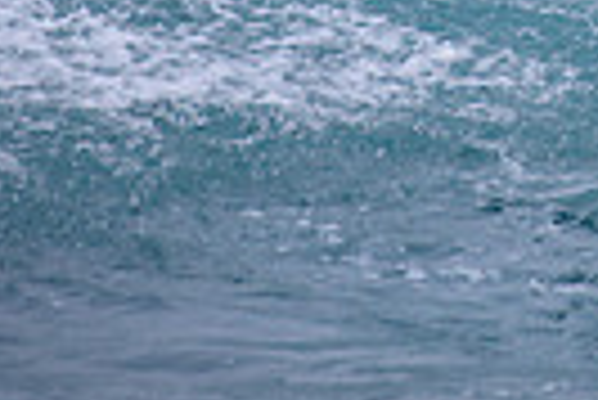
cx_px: 731
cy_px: -446
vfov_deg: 0.5
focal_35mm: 2667
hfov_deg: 0.8
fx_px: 44350
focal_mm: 500
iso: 160
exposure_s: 1/2000
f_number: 5.6
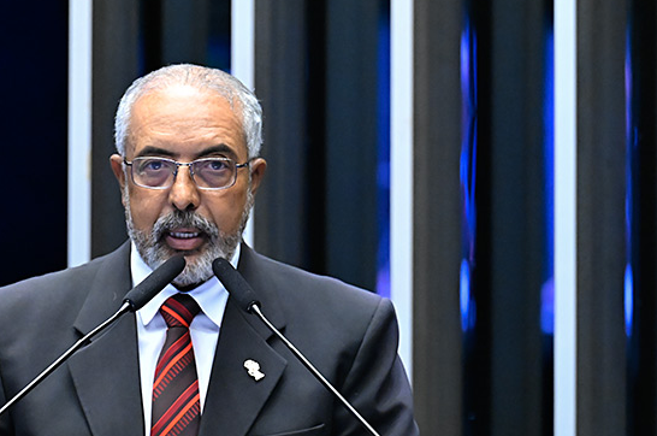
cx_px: 341
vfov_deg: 4.3
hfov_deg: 6.6
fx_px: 5739
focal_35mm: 315
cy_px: 267
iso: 6400
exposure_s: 1/125
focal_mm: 200
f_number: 3.5
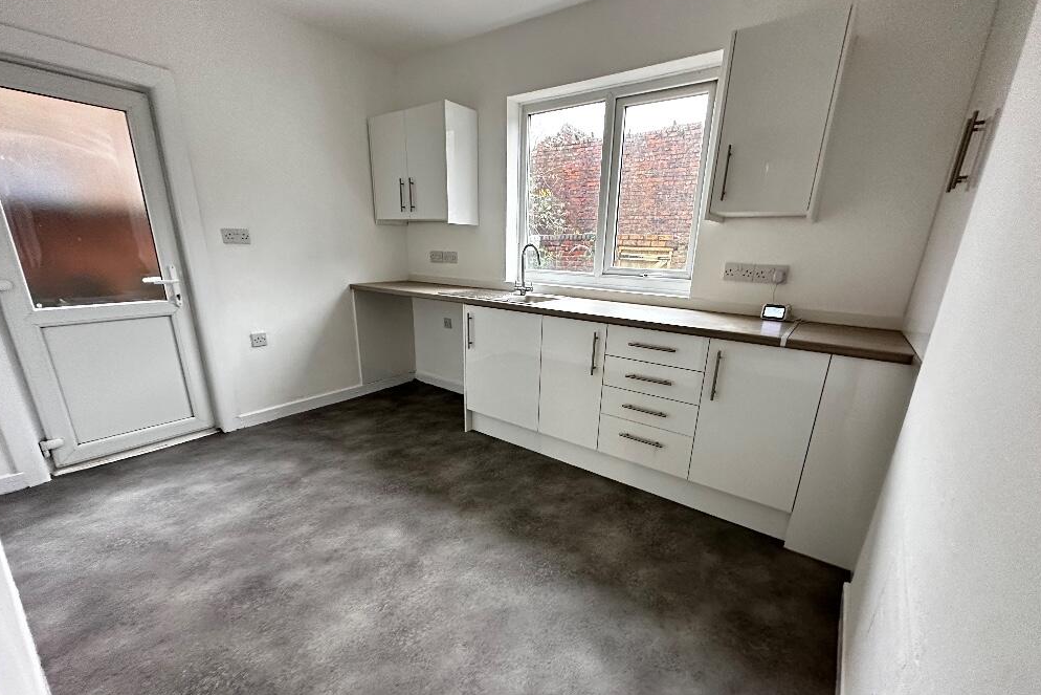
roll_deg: -1.0
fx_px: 434
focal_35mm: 15
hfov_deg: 100.4
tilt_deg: -19.0
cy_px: 386
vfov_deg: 77.1
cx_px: 526
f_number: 2.2
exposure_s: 1/50
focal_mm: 2.22
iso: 500
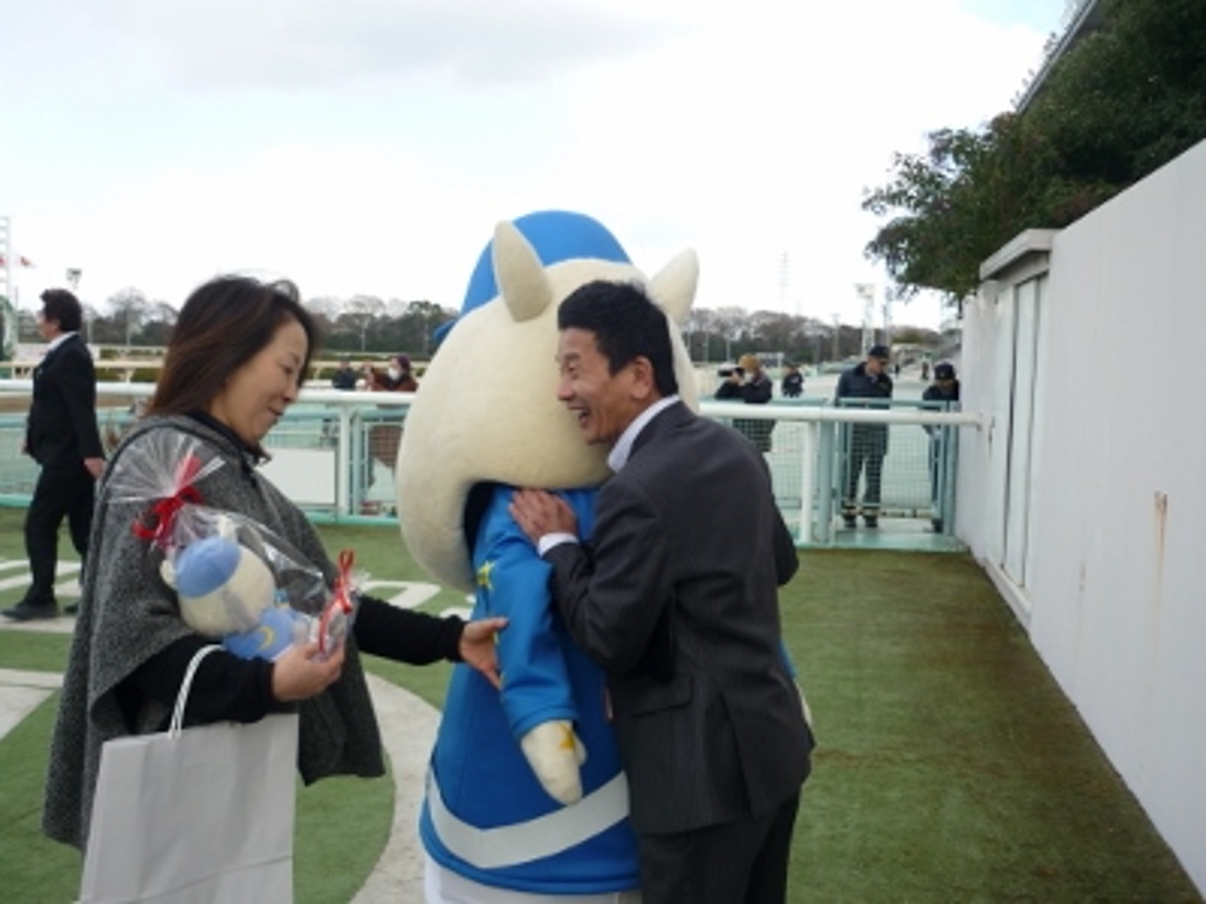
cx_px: 603
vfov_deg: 42.9
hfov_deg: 55.4
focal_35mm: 33
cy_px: 452
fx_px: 1150
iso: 80
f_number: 2.8
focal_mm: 5.5
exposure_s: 1/320
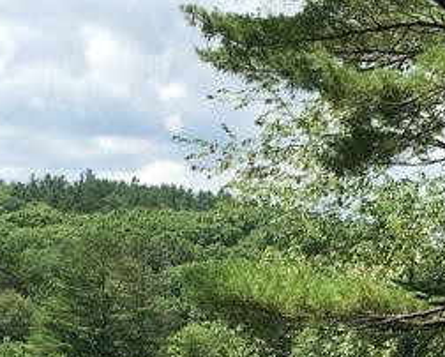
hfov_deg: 16.5
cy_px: 437
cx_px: 57
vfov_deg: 13.1
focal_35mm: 115
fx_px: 1516
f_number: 2.2
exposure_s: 1/1282
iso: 25
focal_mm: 4.15
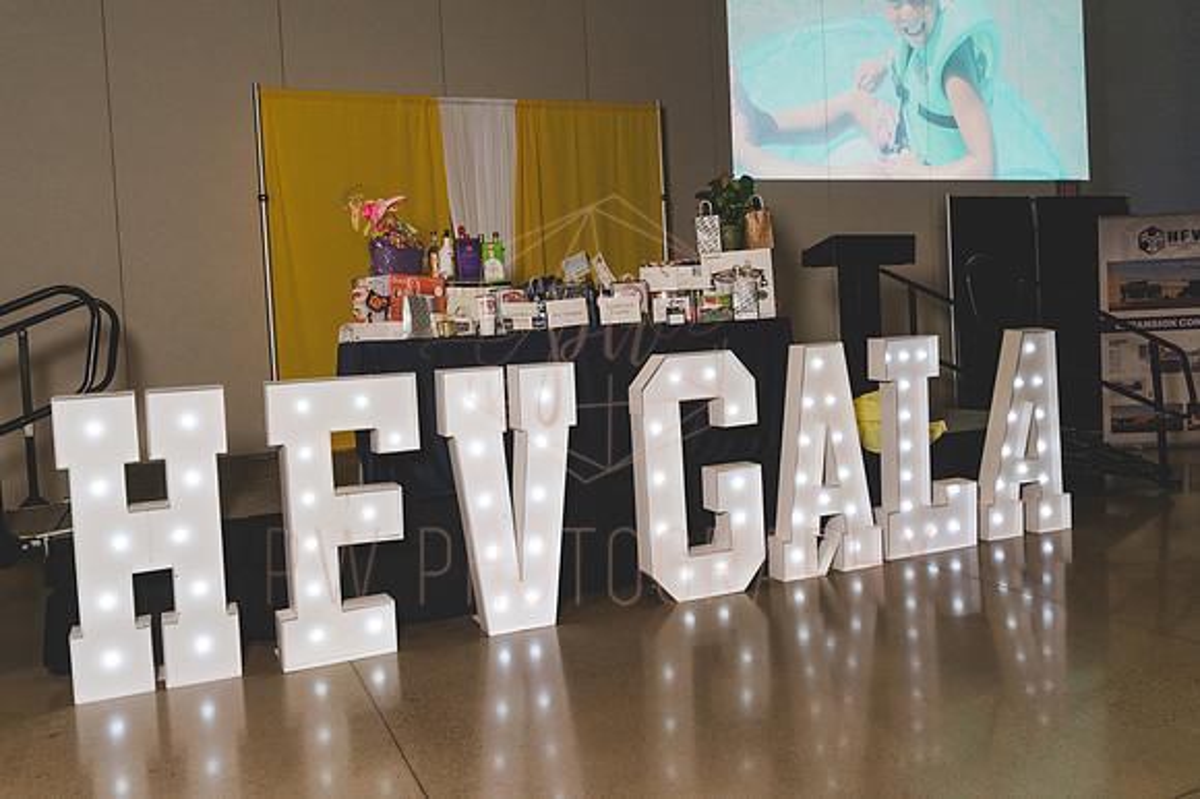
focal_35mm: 29
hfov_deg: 63.5
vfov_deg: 44.8
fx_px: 966
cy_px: 354
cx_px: 531
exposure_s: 1/200
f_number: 2.8
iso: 640
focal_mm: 26
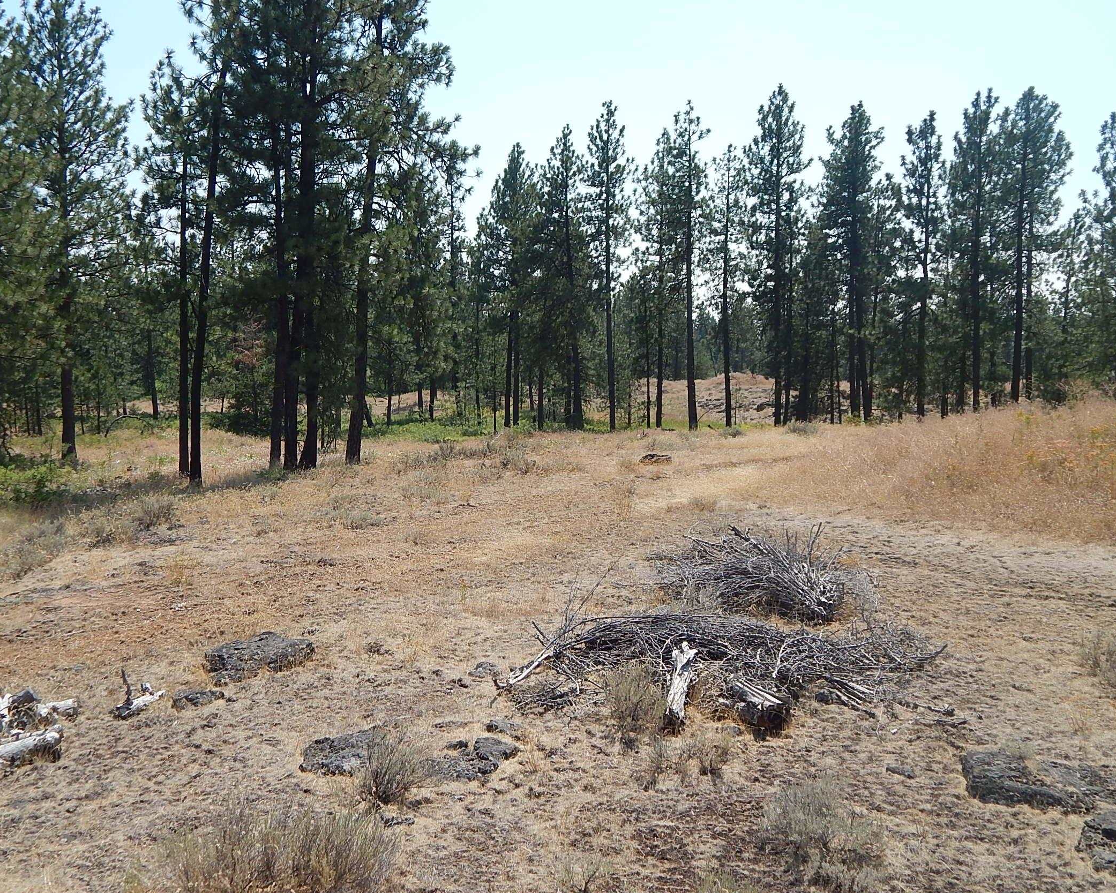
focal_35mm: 33
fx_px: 1090
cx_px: 530
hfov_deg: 54.2
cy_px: 448
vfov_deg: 44.6
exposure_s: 1/400
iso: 125
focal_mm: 5.6
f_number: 6.5
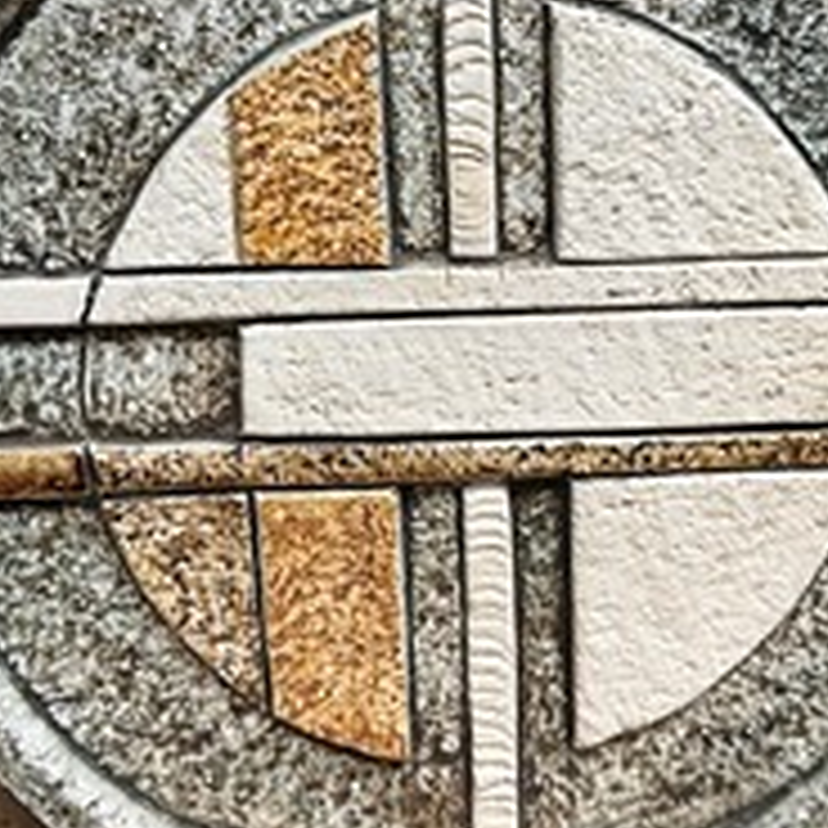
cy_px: 194
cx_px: 441
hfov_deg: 34.0
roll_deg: +2.0
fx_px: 1353
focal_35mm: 50
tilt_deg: -11.7
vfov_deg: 33.3
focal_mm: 5.1
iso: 100
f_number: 1.6
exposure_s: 1/50
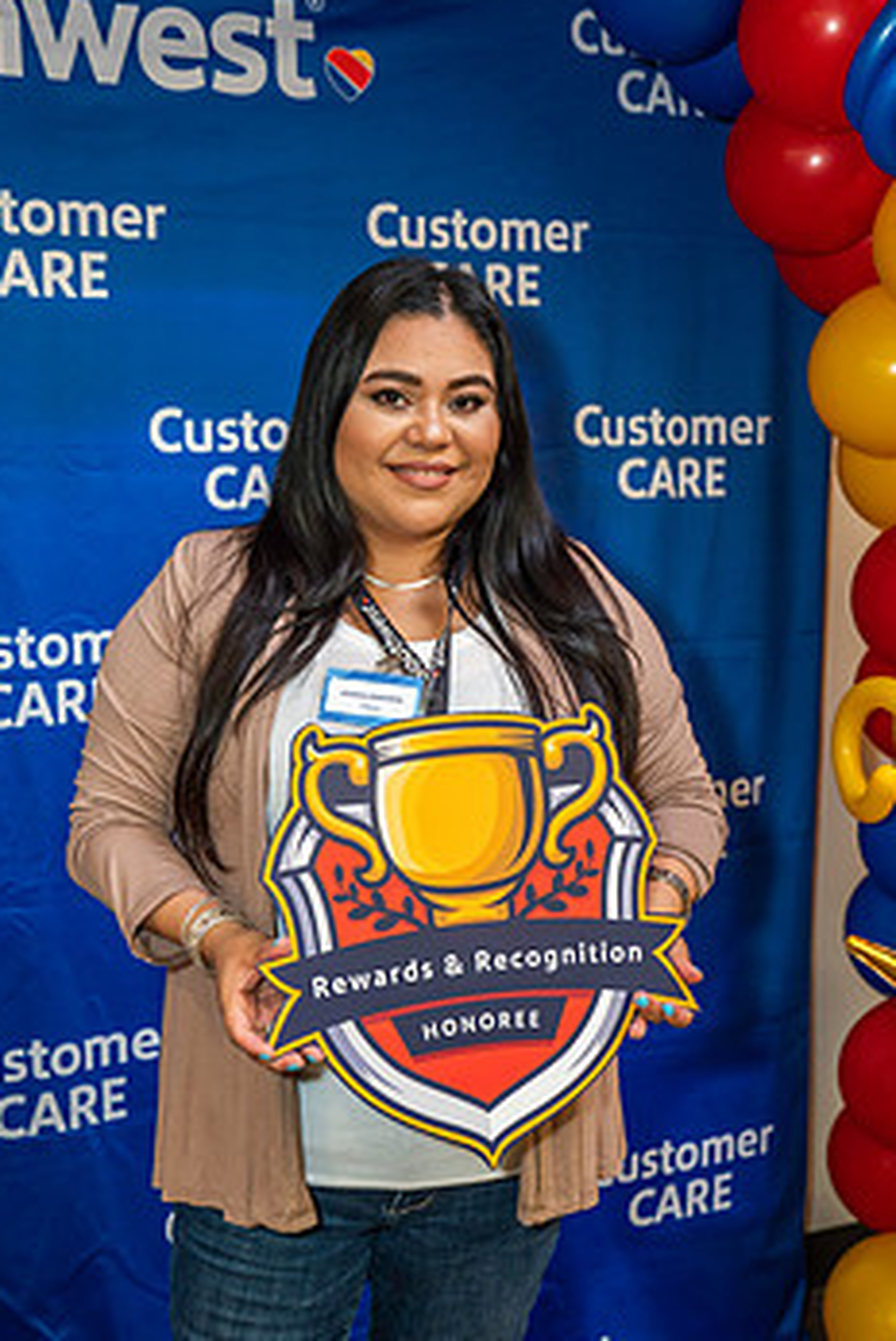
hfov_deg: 23.8
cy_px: 757
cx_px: 433
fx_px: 2124
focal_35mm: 57
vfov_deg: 35.0
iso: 1250
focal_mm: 44
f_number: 4
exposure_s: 1/160
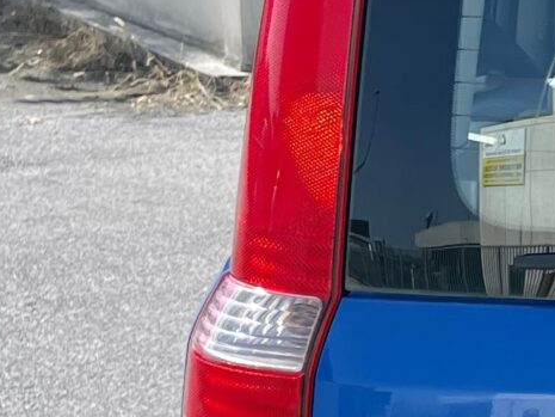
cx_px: 1020
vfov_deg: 10.3
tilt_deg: -14.8
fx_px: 2293
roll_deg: -1.3
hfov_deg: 12.5
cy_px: 360
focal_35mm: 143
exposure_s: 1/1715
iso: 32
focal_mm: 5.1
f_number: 1.6
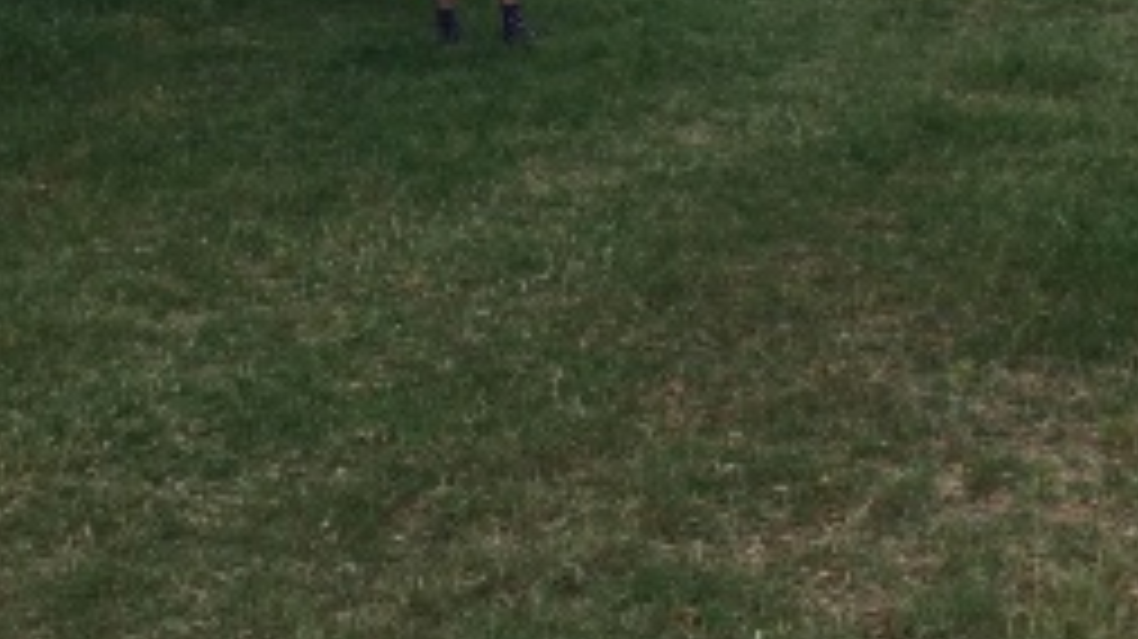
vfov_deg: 14.6
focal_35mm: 80
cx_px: 594
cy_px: -140
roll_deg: +1.6
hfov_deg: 26.5
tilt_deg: -4.3
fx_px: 2413
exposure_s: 1/1115
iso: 25
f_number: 2.2
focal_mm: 4.15
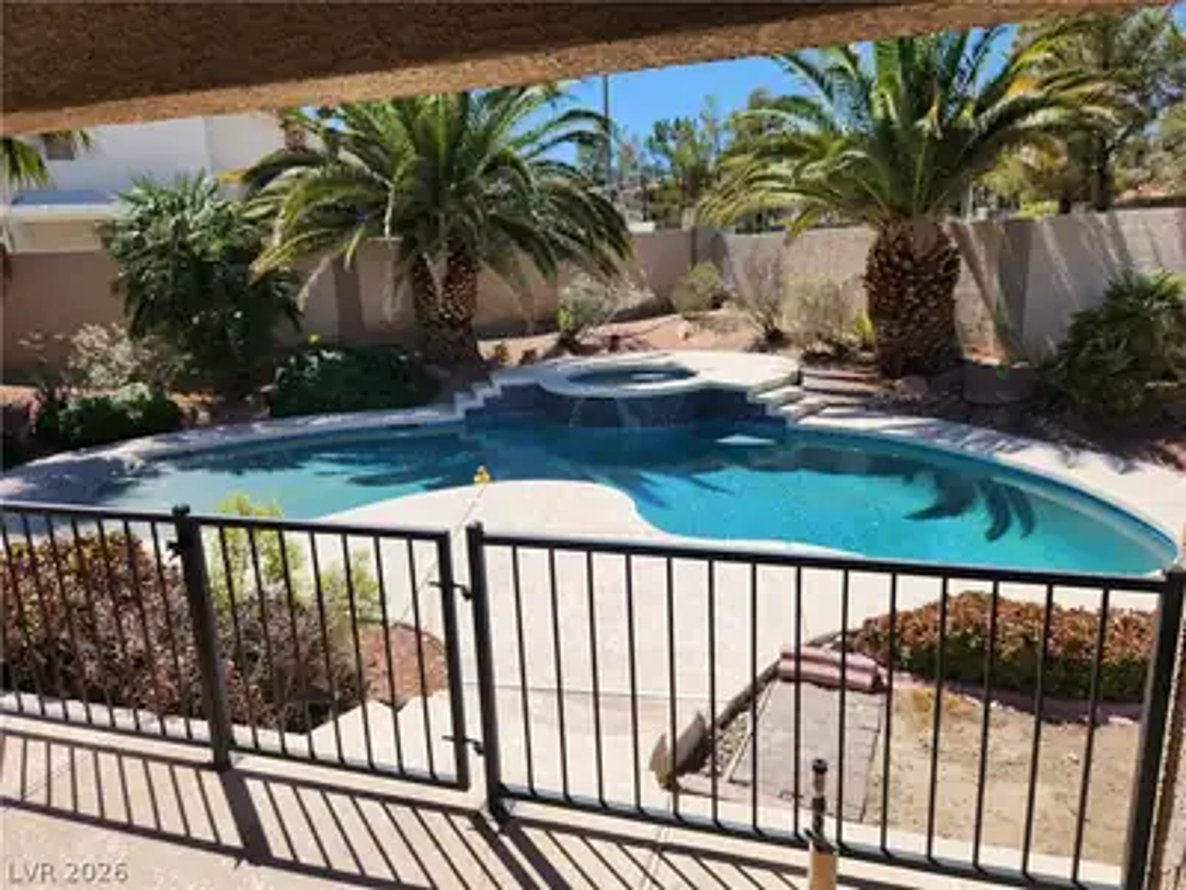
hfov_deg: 73.9
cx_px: 593
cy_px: 445
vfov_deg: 58.9
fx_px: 788
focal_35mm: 23
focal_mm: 5.4
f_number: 1.8
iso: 20
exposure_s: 1/1628
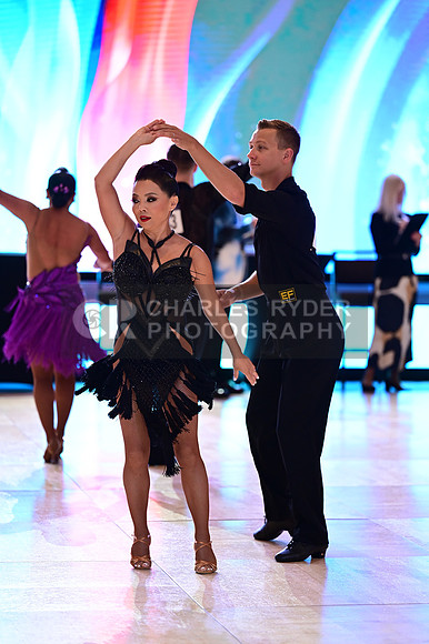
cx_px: 214
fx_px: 2416
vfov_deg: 15.2
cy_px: 322
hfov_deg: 10.1
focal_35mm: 135
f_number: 2.8
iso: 2000
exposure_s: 1/400
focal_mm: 135
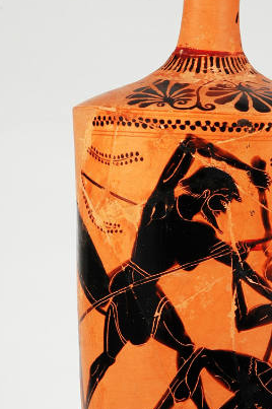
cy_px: 228
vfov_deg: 6.6
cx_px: 193
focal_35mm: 313
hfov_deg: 4.4
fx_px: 3553
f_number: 14
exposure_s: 1/125
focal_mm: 105
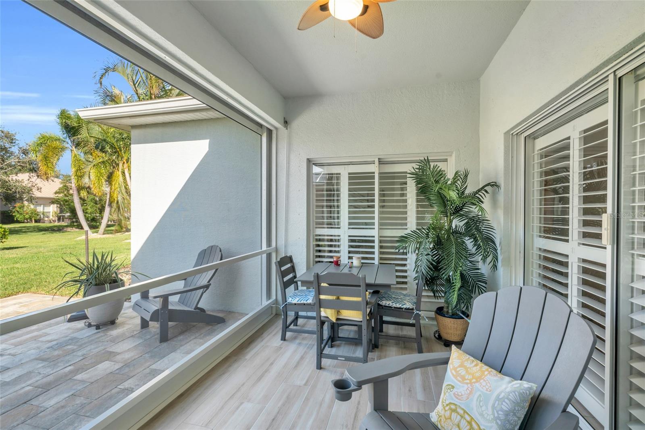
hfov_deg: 96.7
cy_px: 215
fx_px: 287
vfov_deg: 73.7
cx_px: 322
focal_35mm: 16
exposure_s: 1/125
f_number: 9
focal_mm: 16
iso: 200
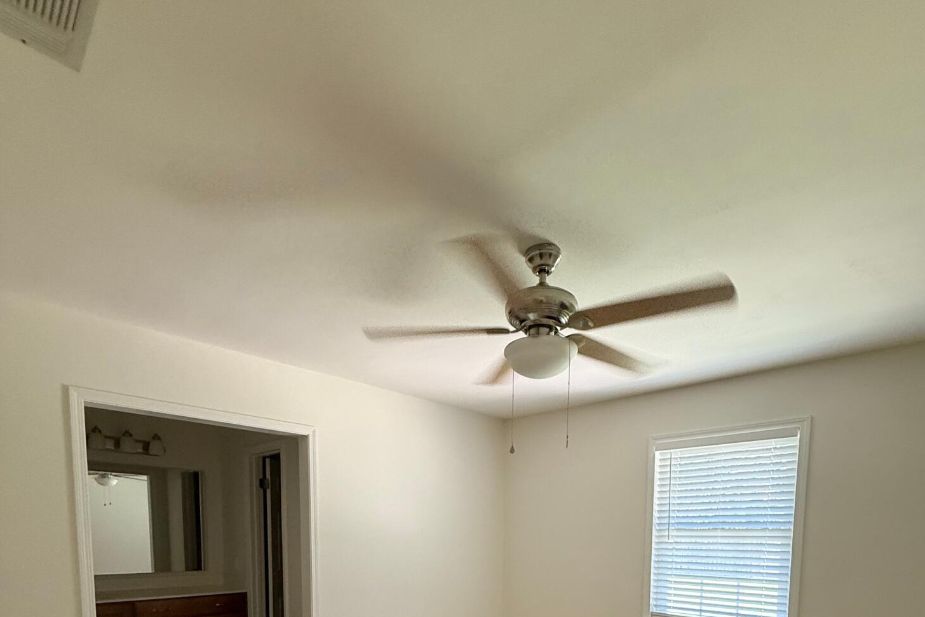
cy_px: 580
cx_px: 476
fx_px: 514
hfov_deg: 84.0
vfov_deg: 52.6
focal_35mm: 20
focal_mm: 2.22
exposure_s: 1/60
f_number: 2.2
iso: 320
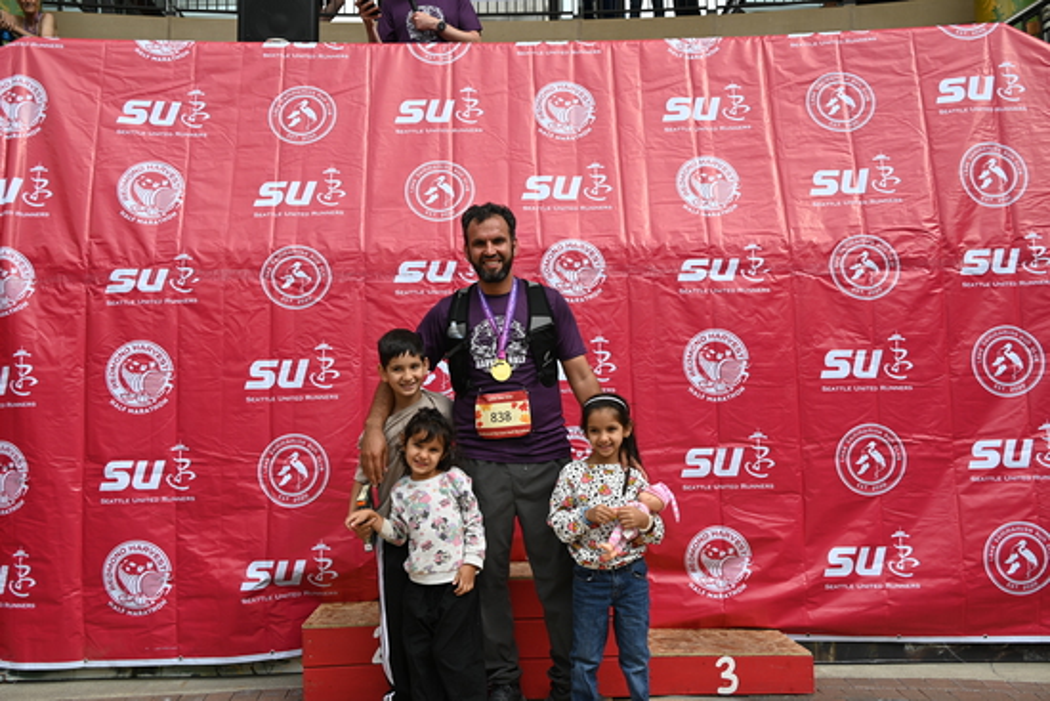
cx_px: 525
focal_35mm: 39
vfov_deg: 34.2
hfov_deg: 49.5
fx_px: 1138
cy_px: 350
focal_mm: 39
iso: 110
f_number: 5.6
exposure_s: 1/250
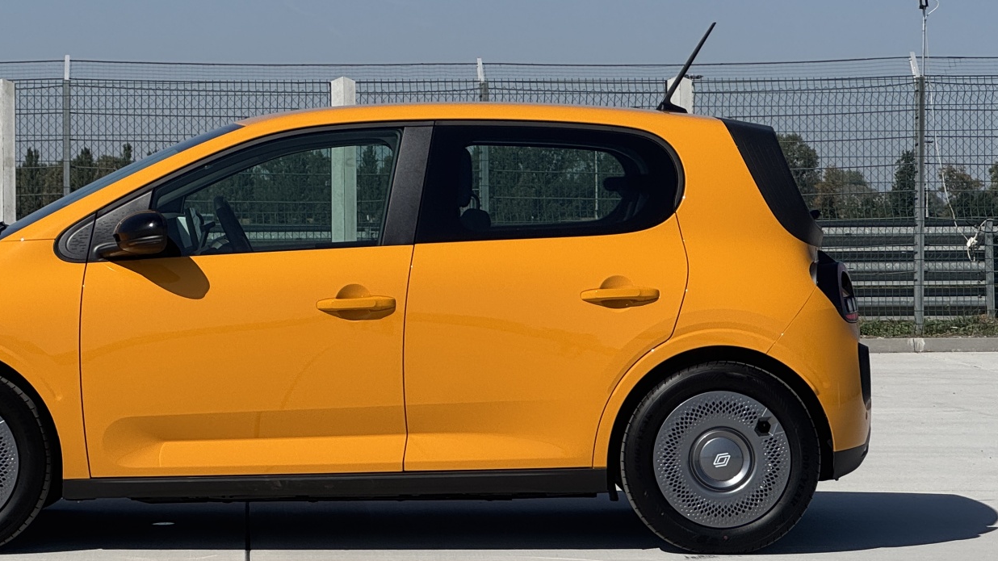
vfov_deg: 9.4
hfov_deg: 16.6
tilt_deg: -0.2
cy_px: 265
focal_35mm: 129
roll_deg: +0.8
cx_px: 324
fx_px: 3413
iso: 32
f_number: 2.8
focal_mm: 9
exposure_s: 1/2273
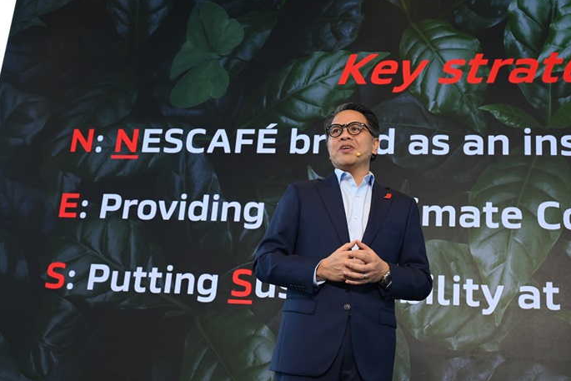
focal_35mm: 49
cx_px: 290
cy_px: 190
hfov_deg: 40.3
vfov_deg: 27.5
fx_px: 777
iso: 500
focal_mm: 48
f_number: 5.6
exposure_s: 1/100
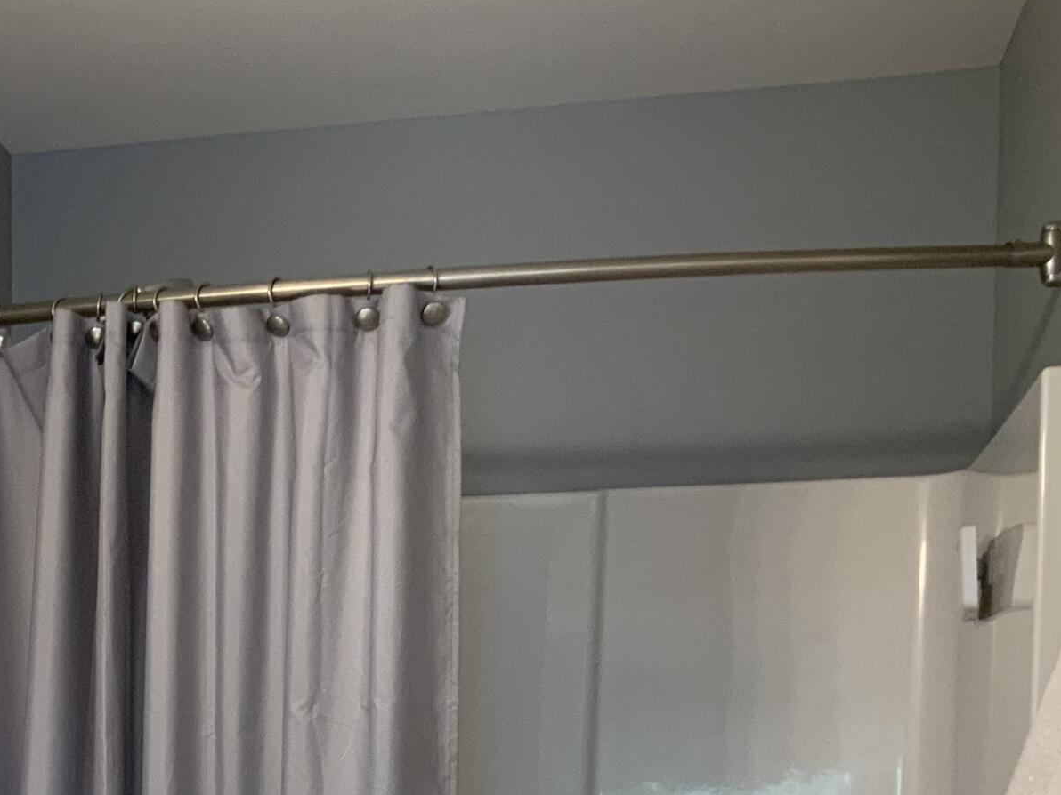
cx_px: -7
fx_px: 2237
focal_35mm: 73
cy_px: 992
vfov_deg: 18.9
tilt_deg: -3.1
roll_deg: +0.2
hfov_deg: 25.3
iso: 100
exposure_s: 1/60
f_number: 1.8
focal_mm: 3
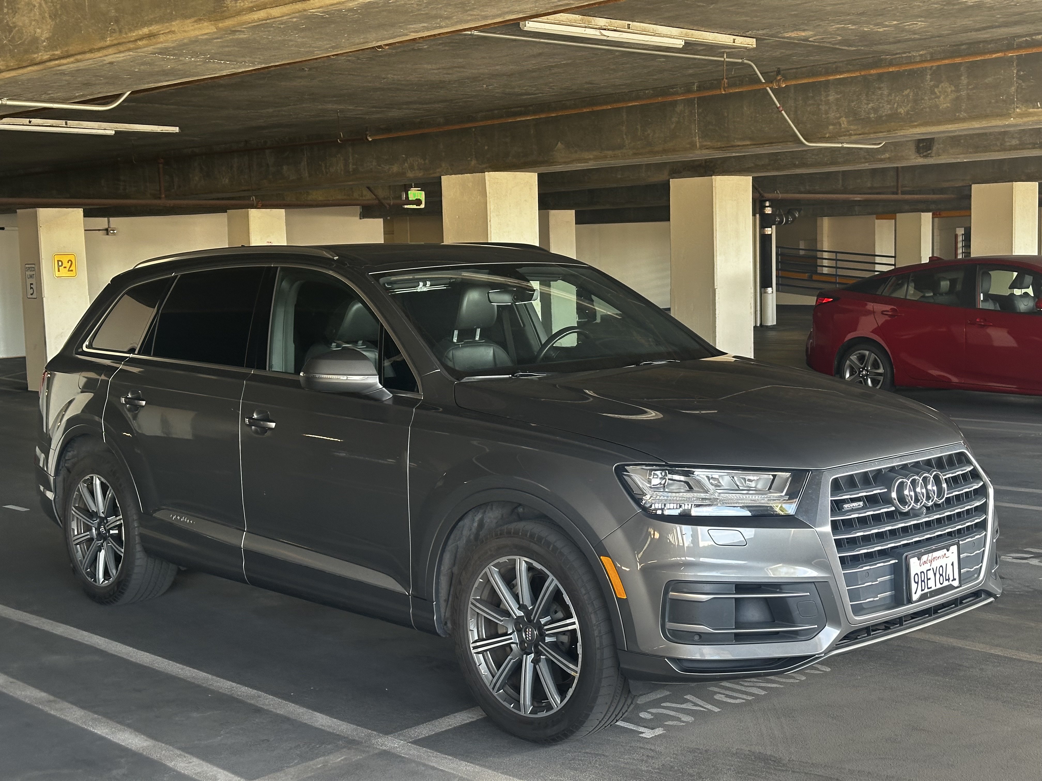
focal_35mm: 48
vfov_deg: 30.3
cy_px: 390
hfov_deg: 39.7
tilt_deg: -4.3
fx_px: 1445
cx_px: 521
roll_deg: +1.6
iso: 125
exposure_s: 1/60
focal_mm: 6.86
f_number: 1.78
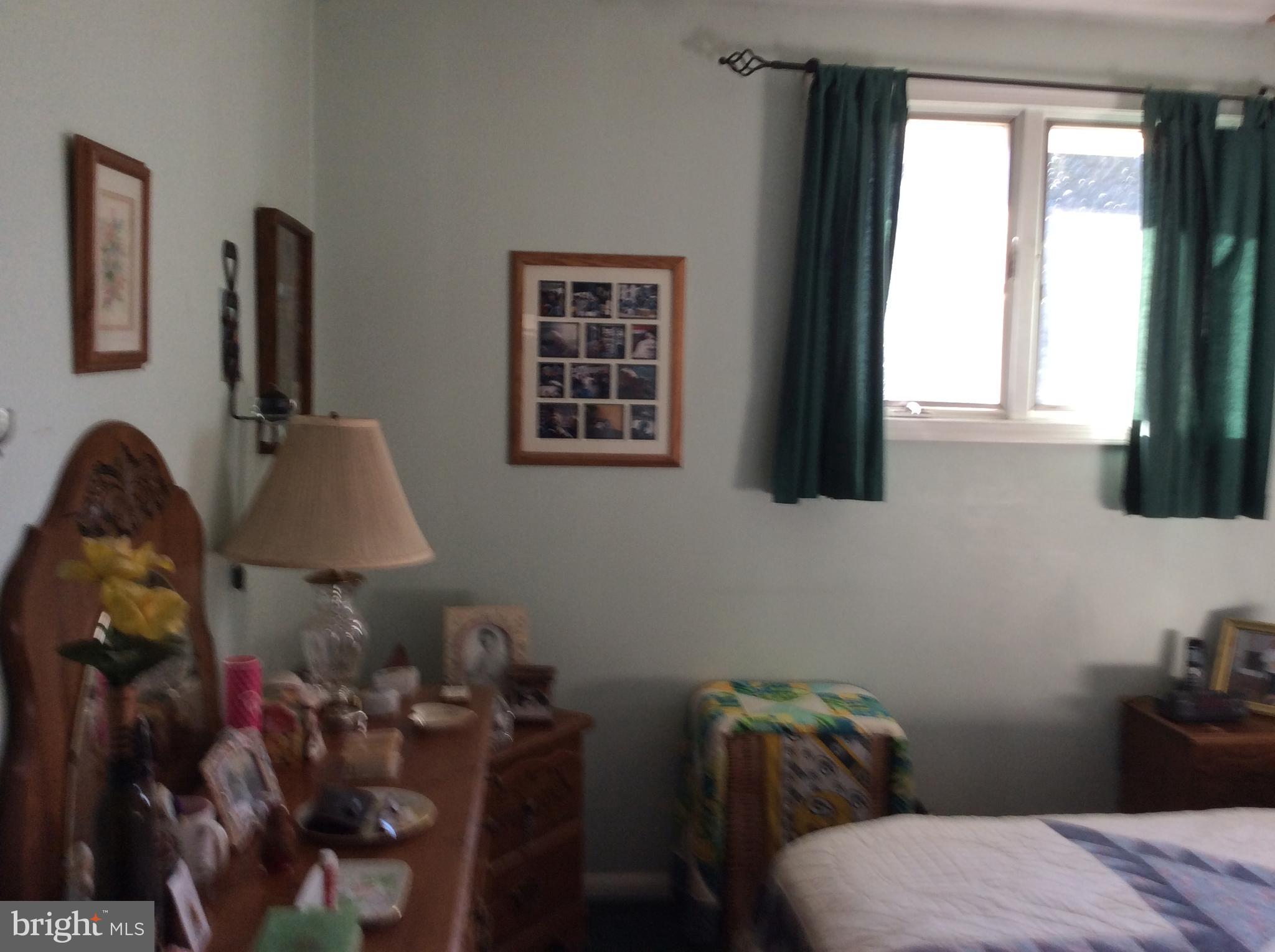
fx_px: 1177
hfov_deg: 56.9
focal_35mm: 32
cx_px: 638
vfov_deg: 44.0
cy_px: 476
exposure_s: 1/24
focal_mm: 3.3
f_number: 2.4
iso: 50
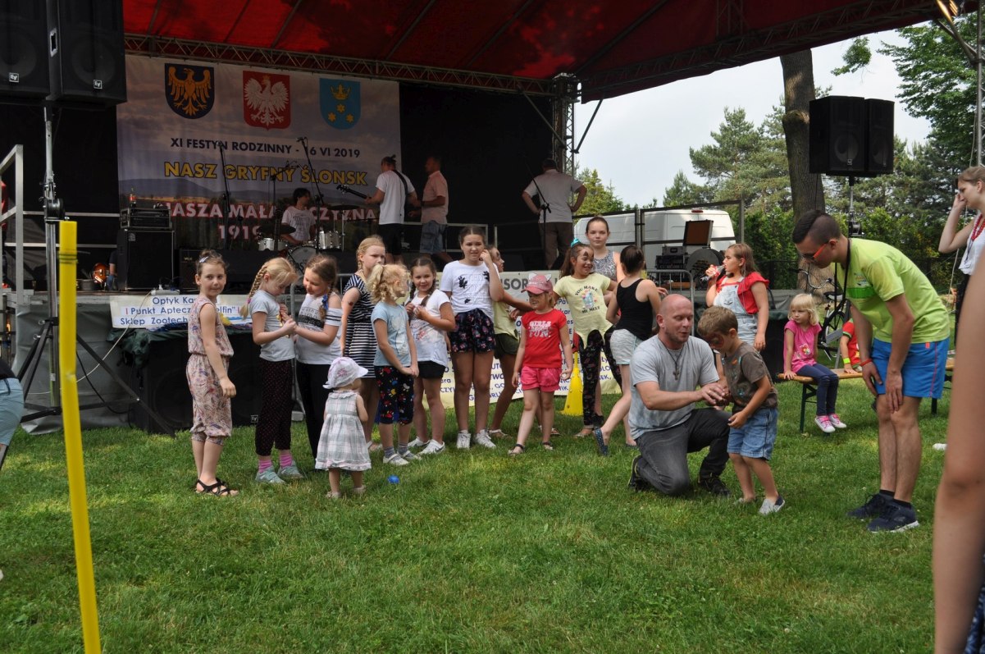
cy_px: 327
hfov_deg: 53.2
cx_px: 492
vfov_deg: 36.8
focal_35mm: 36
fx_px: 984
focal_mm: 24
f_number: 8
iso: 200
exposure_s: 1/250
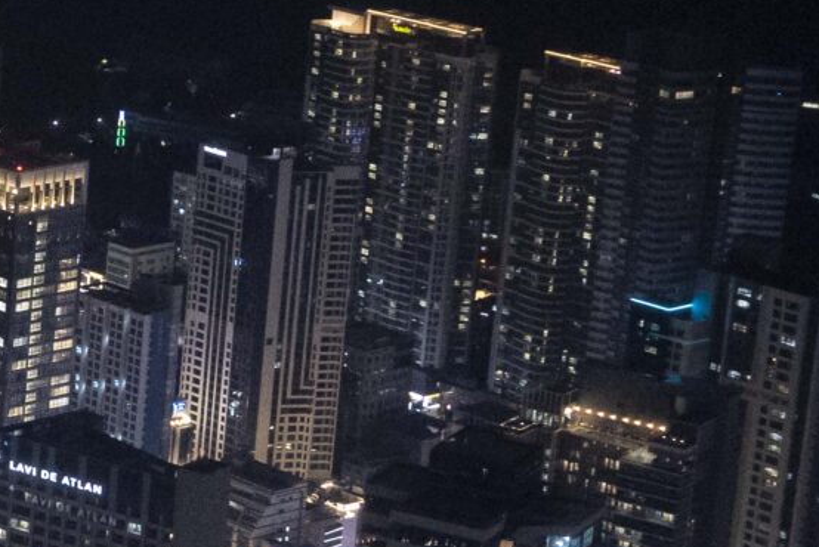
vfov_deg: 8.8
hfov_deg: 11.9
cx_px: -714
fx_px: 3573
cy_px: 341
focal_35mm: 157
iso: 12800
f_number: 4.5
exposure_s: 1/50
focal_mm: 34
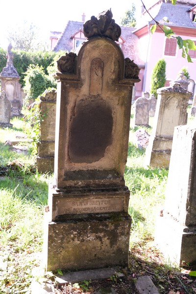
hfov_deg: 40.0
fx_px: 269
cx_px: 98
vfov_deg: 57.2
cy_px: 147
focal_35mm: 33
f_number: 5
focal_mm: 22.3
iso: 500
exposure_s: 1/140
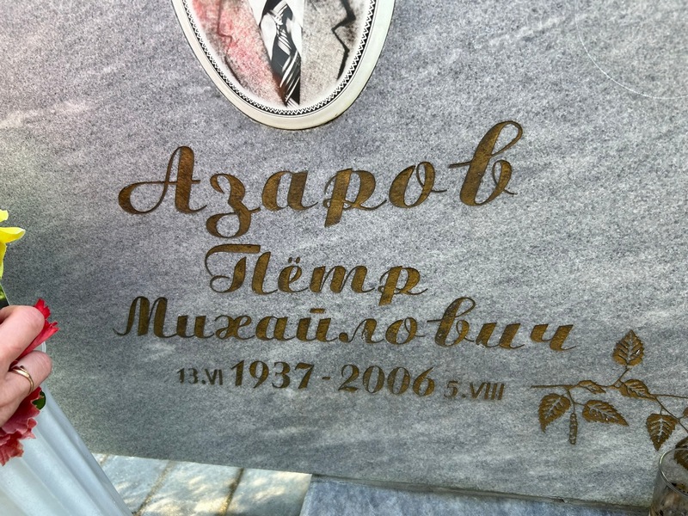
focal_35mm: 26
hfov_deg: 67.3
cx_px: 344
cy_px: 258
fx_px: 517
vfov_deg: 53.1
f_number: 1.5
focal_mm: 5.7
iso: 50
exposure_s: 1/427
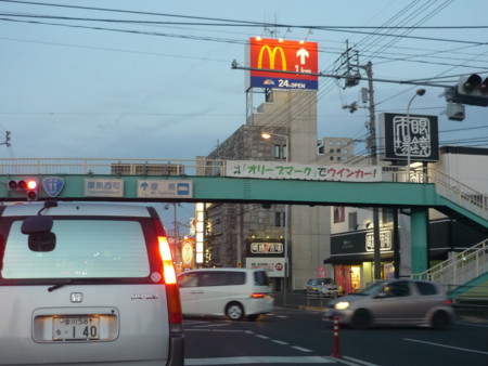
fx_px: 691
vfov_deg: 29.7
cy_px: 183
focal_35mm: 49
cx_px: 244
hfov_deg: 38.9
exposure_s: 1/30
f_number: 2.9
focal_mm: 6.3
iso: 200
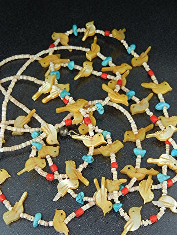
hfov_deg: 26.1
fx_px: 381
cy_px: 133
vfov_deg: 34.3
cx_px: 87
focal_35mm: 56
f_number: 3.8
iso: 244
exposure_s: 1/30
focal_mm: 8.1
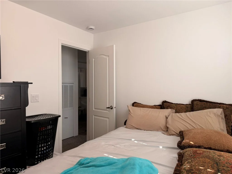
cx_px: 116
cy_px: 87
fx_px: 161
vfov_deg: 56.8
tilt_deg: -0.1
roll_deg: +0.3
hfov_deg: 71.6
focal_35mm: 24
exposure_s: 1/121
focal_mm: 6.76
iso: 64
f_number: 1.78
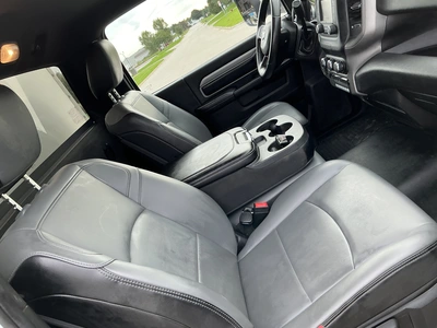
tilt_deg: -18.2
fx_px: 353
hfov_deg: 63.4
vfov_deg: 49.7
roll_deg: +34.5
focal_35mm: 28
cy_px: 164
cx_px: 218
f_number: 1.8
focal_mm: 3
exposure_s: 1/122
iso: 40
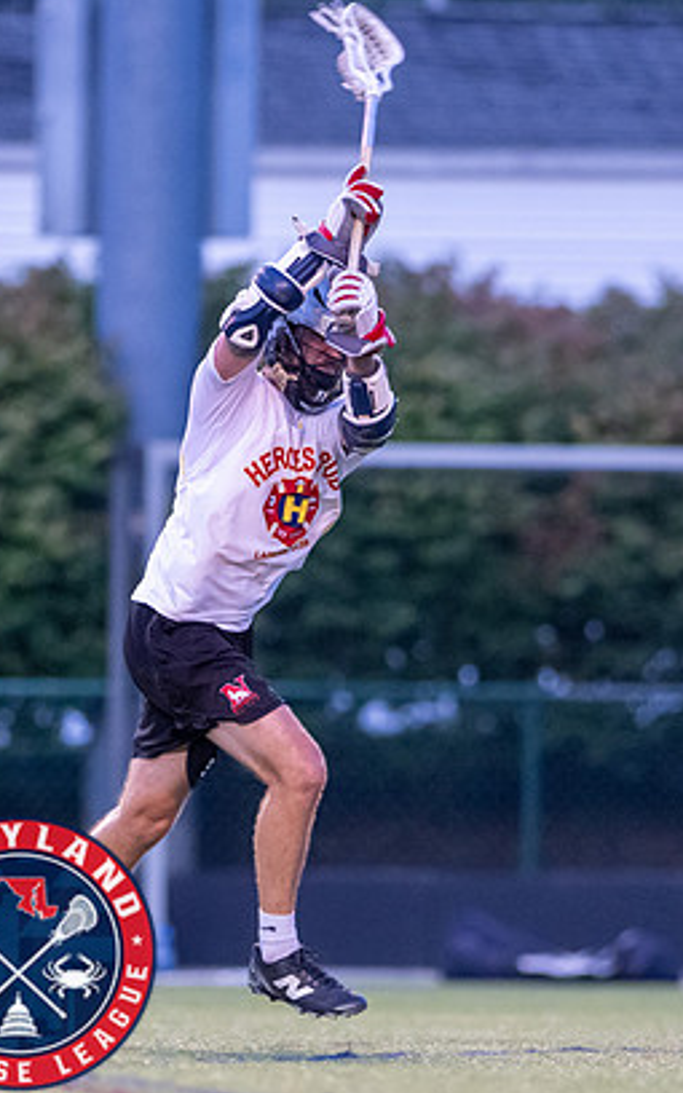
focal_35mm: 610
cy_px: 665
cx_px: 266
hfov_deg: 2.2
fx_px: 18167
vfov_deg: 3.4
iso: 5600
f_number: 2.8
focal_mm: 300
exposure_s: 1/800
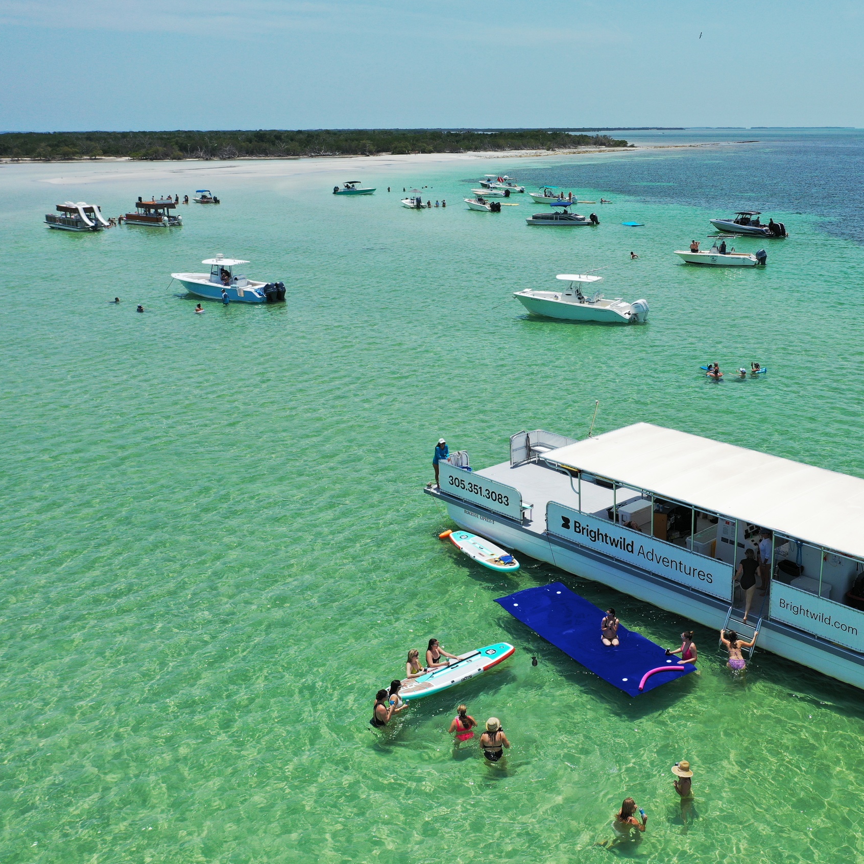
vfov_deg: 46.0
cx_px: 601
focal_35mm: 36
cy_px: 429
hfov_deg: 45.1
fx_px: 1017
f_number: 4.5
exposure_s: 1/1250
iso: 100
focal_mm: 10.26
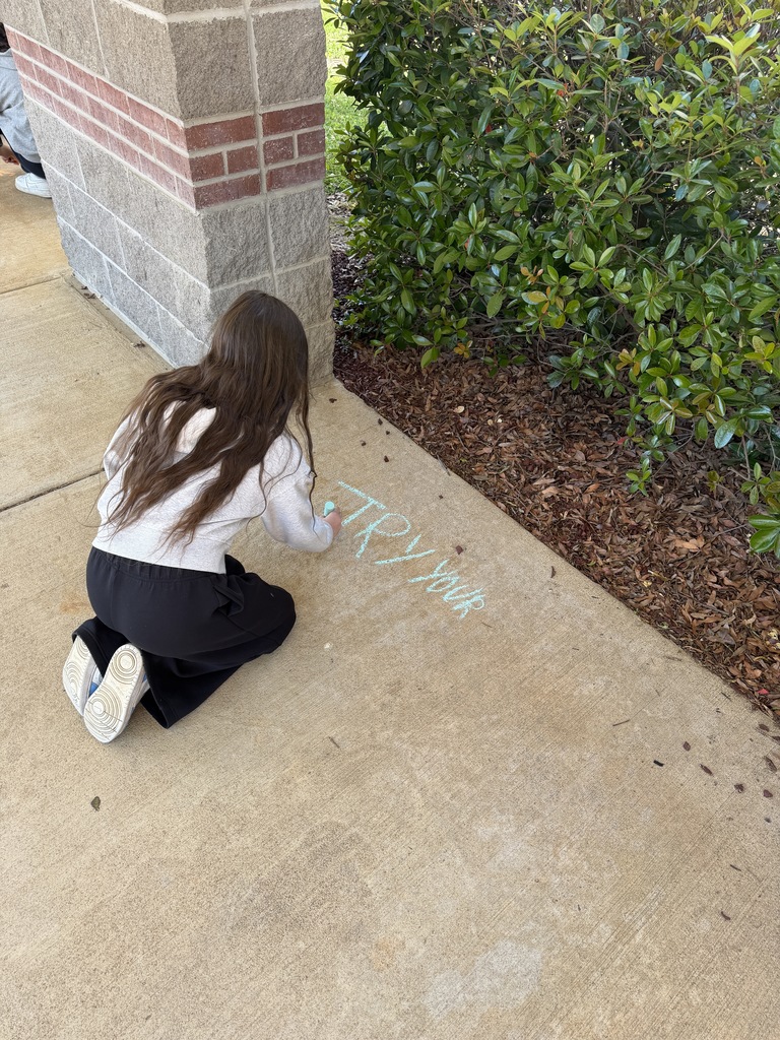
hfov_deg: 56.8
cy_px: 520
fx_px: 721
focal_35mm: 24
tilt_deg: -46.3
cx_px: 390
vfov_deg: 71.6
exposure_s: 1/399
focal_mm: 6.76
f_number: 1.78
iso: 80
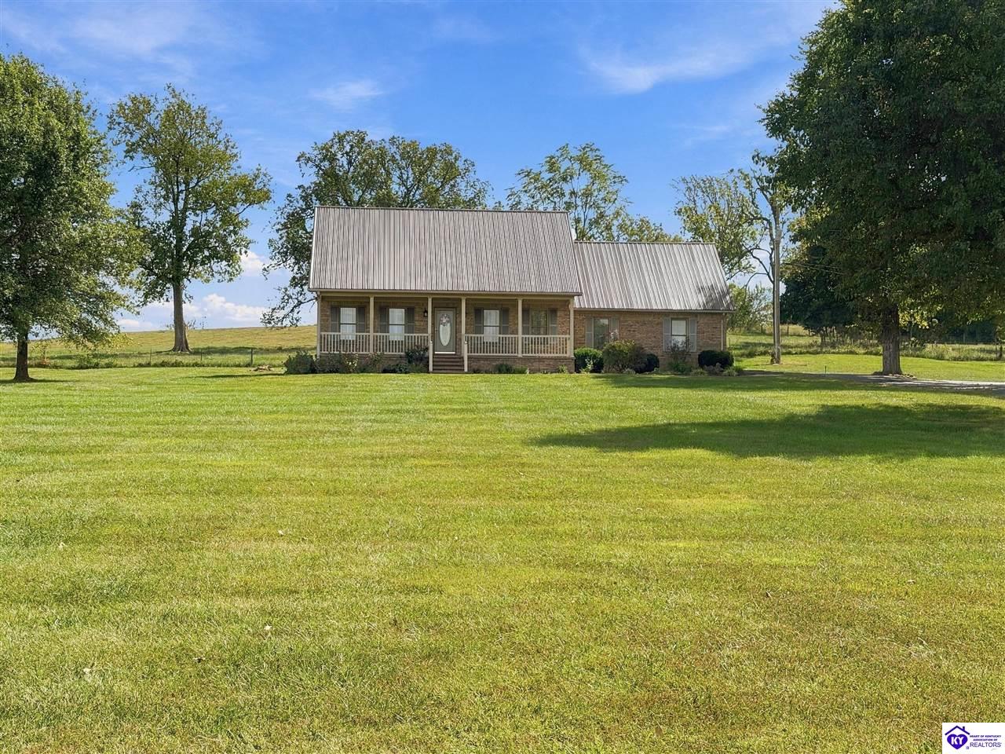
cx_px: 502
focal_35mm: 48
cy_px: 377
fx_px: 1394
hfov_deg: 39.7
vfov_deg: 30.3
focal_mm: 6.8
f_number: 1.8
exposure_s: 1/5208
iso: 64
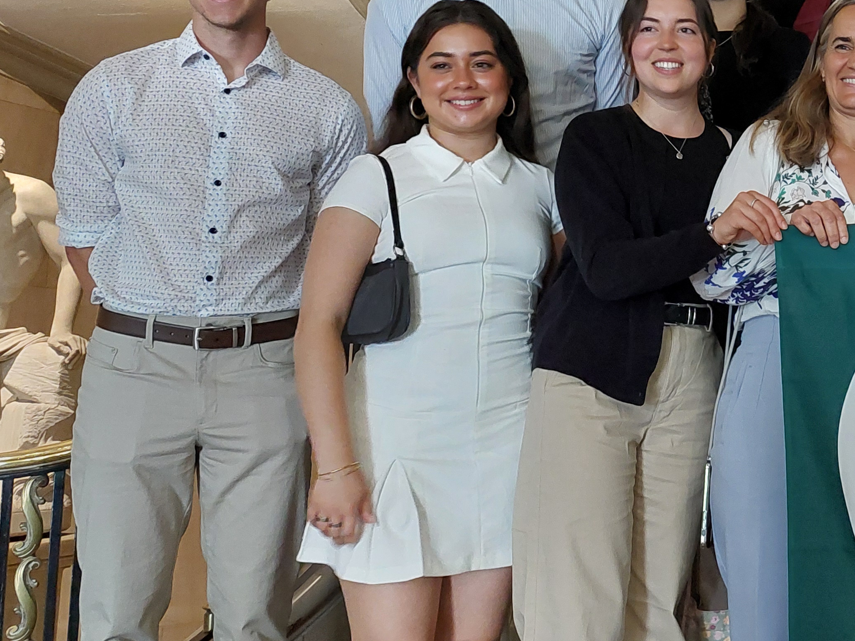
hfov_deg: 30.8
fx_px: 1383
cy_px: 212
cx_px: 930
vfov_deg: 26.0
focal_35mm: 56
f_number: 1.8
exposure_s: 1/25
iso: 500
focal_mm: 5.23
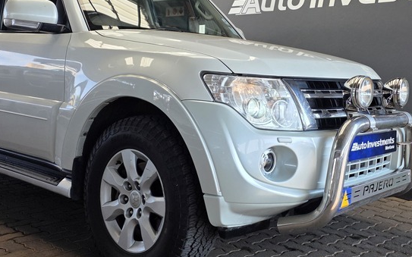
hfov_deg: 43.4
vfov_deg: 27.6
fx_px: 516
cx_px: 228
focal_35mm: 46
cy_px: 69
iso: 50
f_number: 1.7
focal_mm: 6.25
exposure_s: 1/359
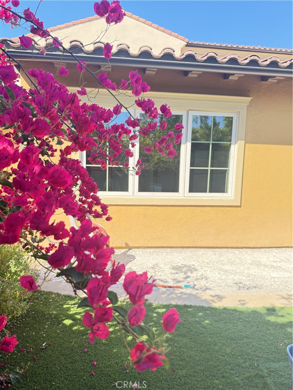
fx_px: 271
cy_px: 195
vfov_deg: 71.6
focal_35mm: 24
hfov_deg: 56.8
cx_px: 146
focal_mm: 6.76
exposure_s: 1/510
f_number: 1.78
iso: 100
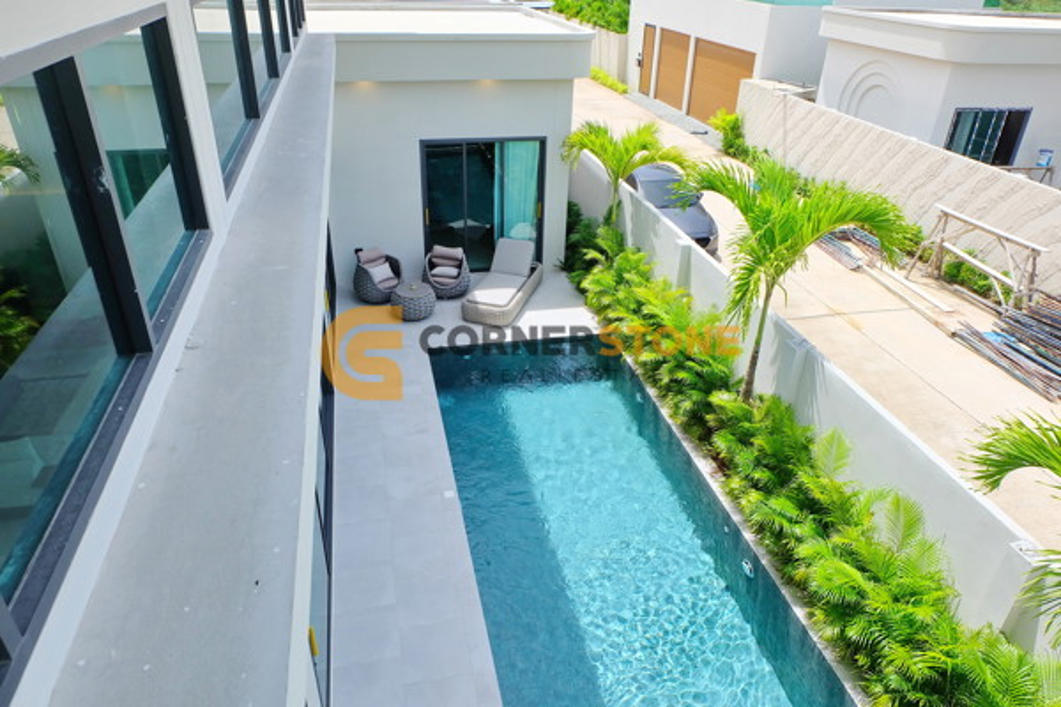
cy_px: 354
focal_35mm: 24
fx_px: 707
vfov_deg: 53.1
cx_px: 530
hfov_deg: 73.7
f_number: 9
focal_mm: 16
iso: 400
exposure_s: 1/420
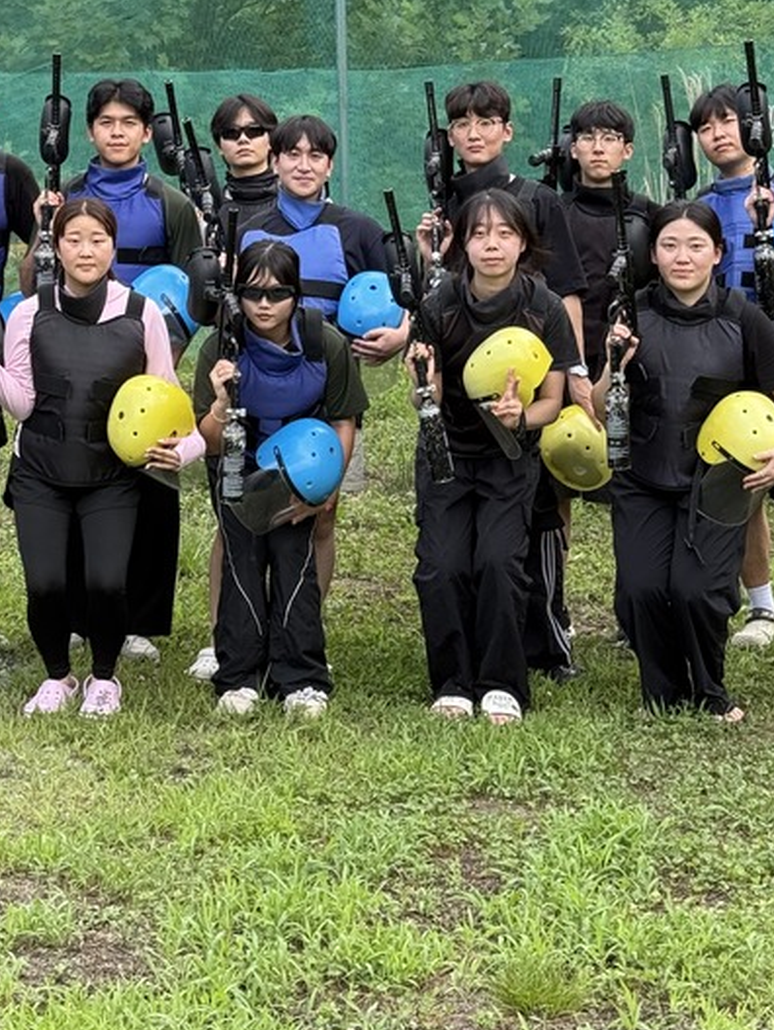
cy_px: 188
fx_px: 2710
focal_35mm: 91
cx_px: 272
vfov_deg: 21.2
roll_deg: -2.1
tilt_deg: -2.0
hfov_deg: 16.2
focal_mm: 6.76
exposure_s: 1/837
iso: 80
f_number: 1.78
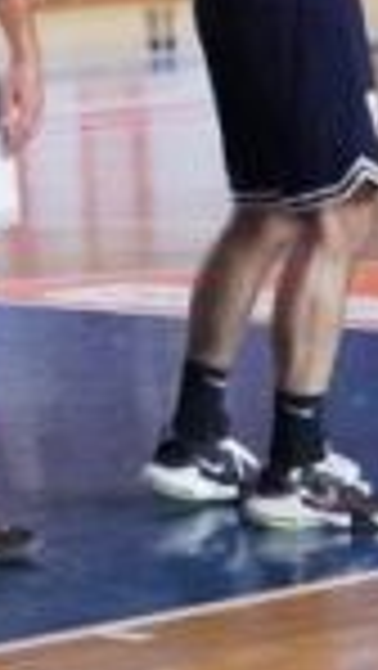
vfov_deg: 8.2
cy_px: -67
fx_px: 4639
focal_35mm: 261
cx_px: -567
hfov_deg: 4.5
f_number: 4
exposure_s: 1/1000
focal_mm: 31
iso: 5000
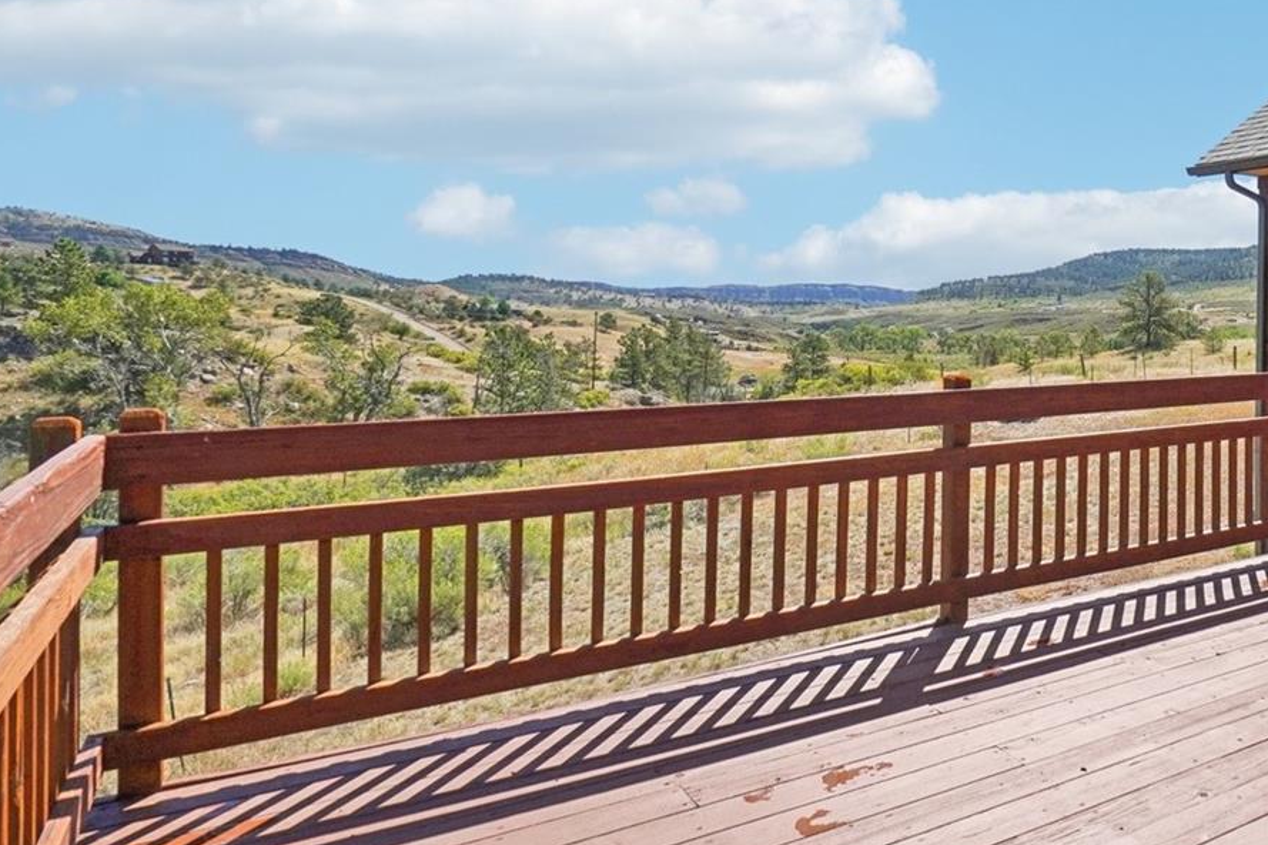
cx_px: 997
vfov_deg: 47.5
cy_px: 318
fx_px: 951
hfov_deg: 62.3
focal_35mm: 27
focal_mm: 10
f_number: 9
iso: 400
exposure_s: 1/1250
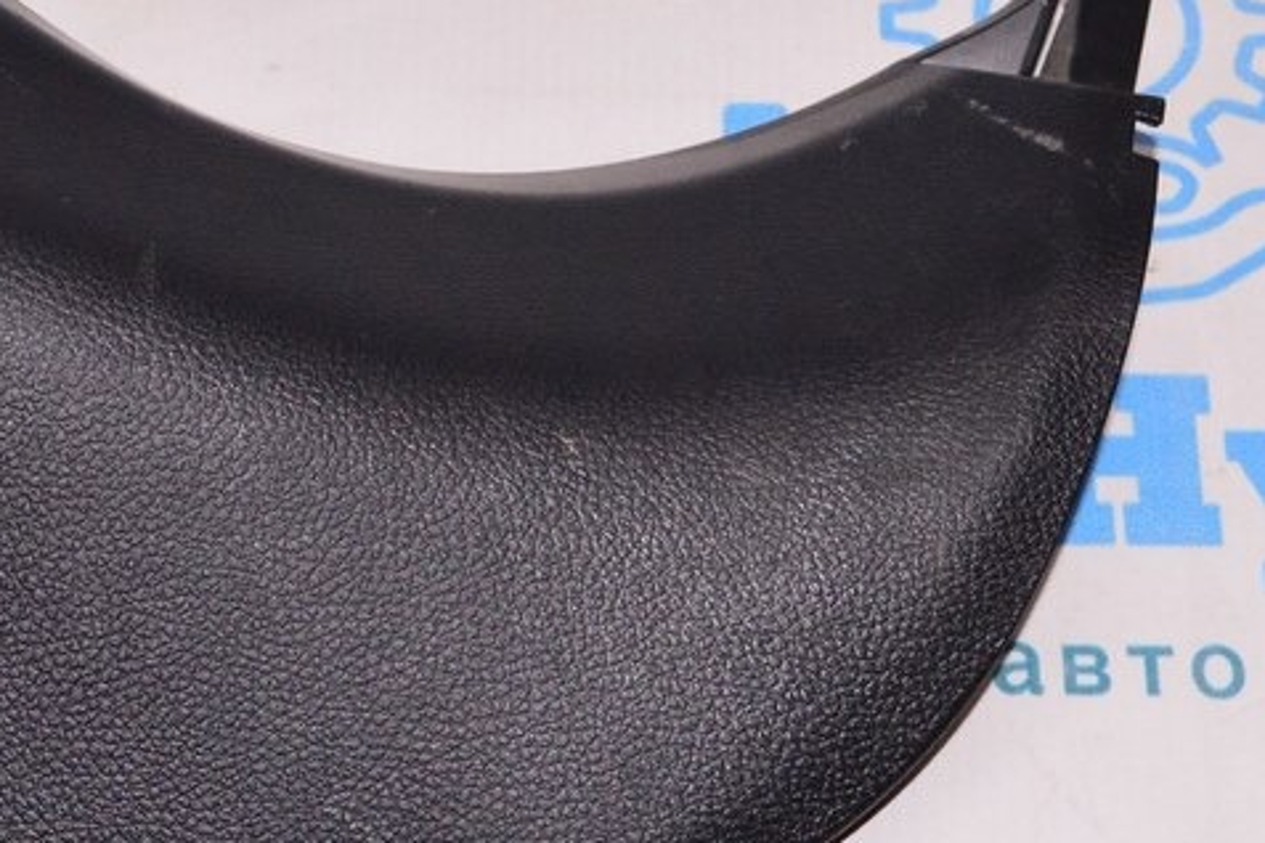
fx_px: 3619
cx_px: 249
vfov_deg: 13.3
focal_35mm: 103
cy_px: 518
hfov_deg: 19.6
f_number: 8
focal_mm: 32
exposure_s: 1/200
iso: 1600
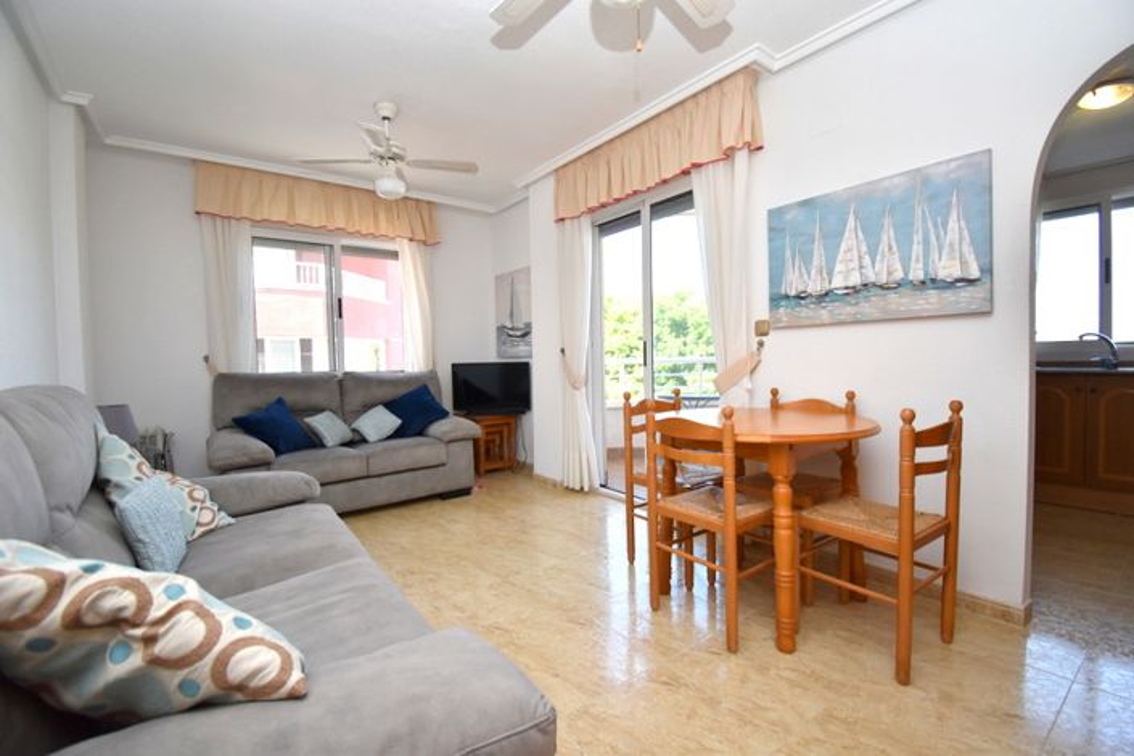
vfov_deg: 77.3
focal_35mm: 15
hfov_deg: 100.4
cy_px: 378
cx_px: 567
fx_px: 472
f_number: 4.5
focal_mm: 10
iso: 640
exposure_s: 1/250
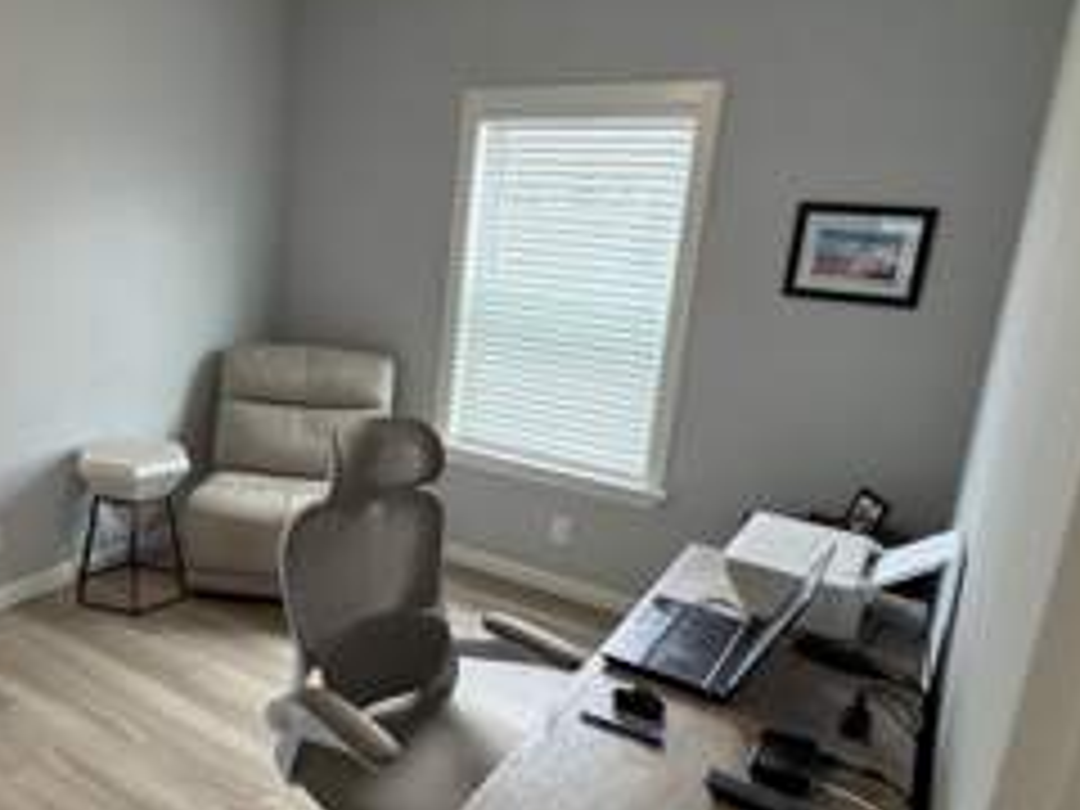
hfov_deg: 60.8
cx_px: 306
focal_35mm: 28
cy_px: 403
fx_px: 874
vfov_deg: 49.7
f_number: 2.2
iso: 160
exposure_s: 1/120
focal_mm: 2.22
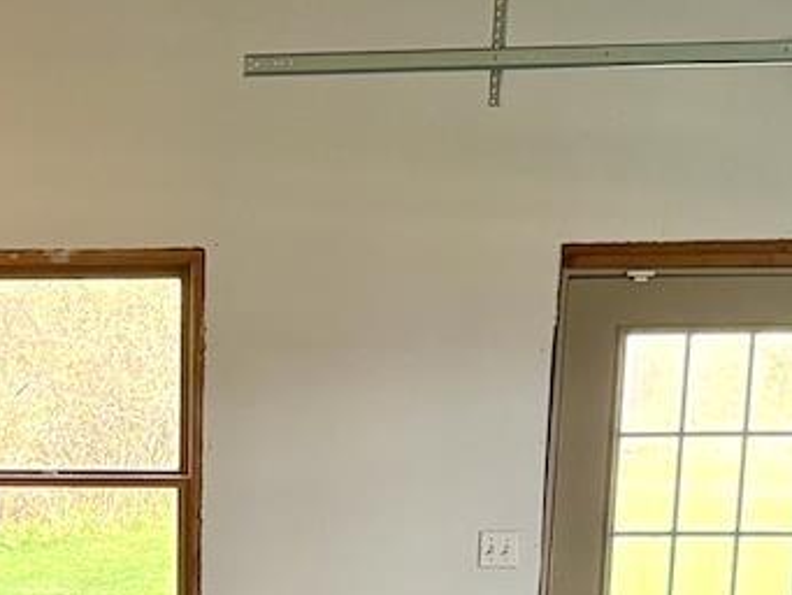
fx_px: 2060
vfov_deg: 15.7
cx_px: 70
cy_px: 758
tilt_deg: -14.7
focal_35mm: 90
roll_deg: +0.0
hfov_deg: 21.3
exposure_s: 1/120
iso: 400
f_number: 1.78
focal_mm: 6.76
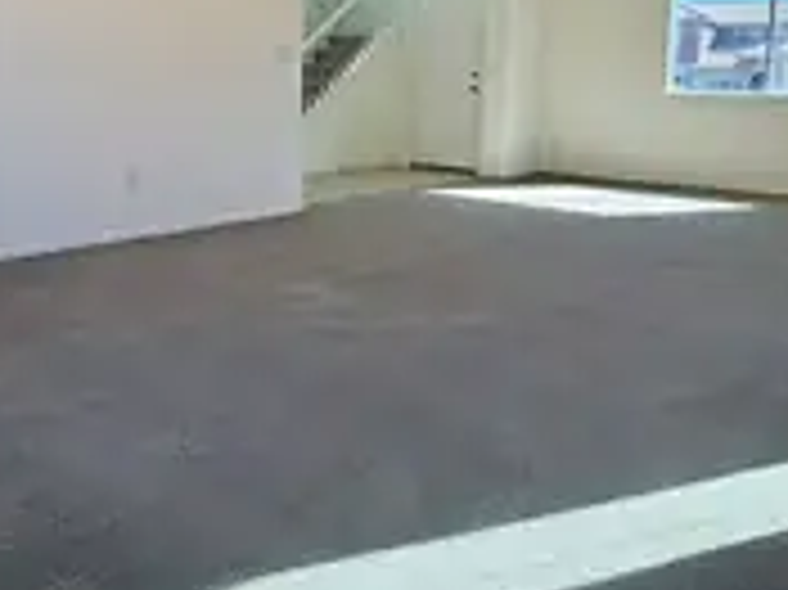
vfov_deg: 43.3
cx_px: 428
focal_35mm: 32
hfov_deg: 56.8
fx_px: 728
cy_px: 180
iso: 64
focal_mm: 2.22
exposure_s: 1/188
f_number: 2.2
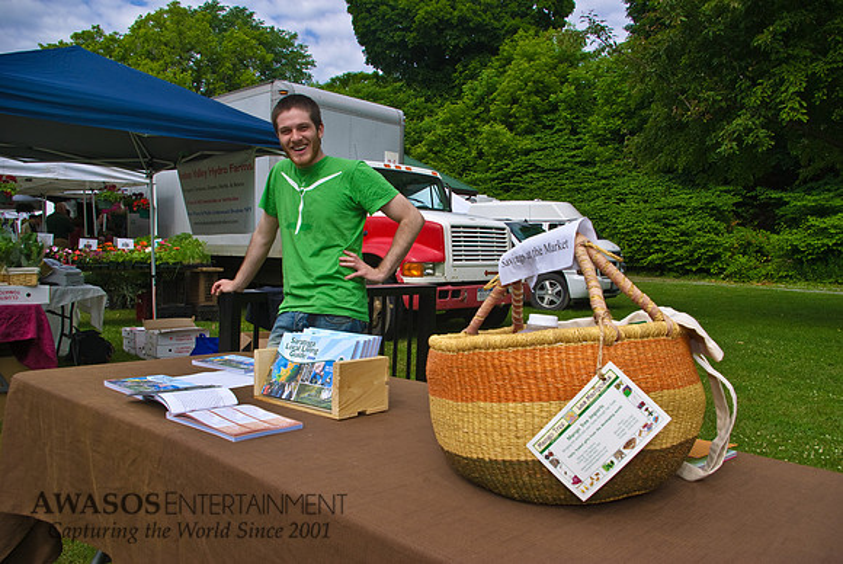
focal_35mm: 27
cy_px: 282
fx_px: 633
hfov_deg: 67.3
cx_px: 422
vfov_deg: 48.0
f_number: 11
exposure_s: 1/160
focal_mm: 18
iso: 125
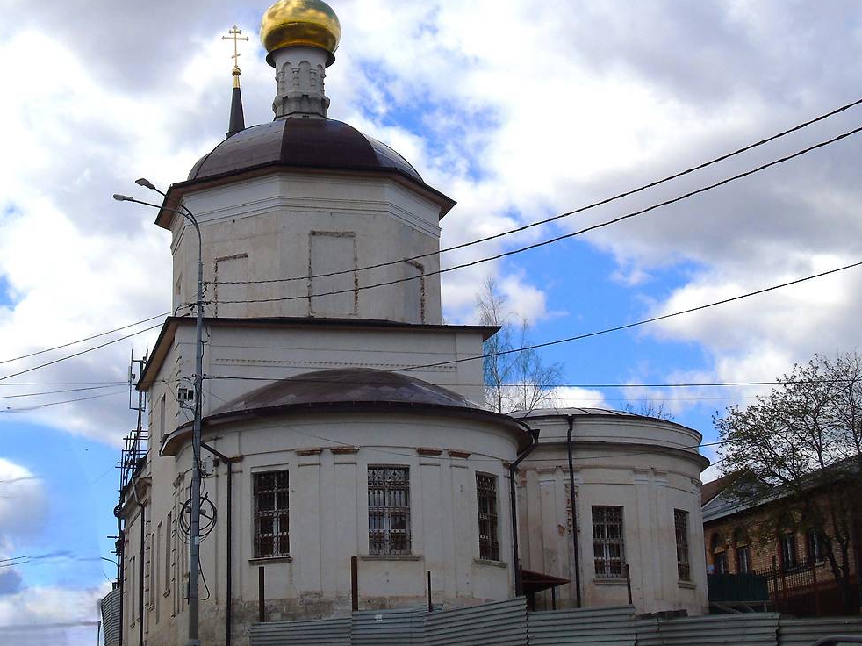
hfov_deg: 29.4
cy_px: 276
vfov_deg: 22.2
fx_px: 1643
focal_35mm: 66
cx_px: 374
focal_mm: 9.6
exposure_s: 1/1000
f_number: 4.3
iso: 80
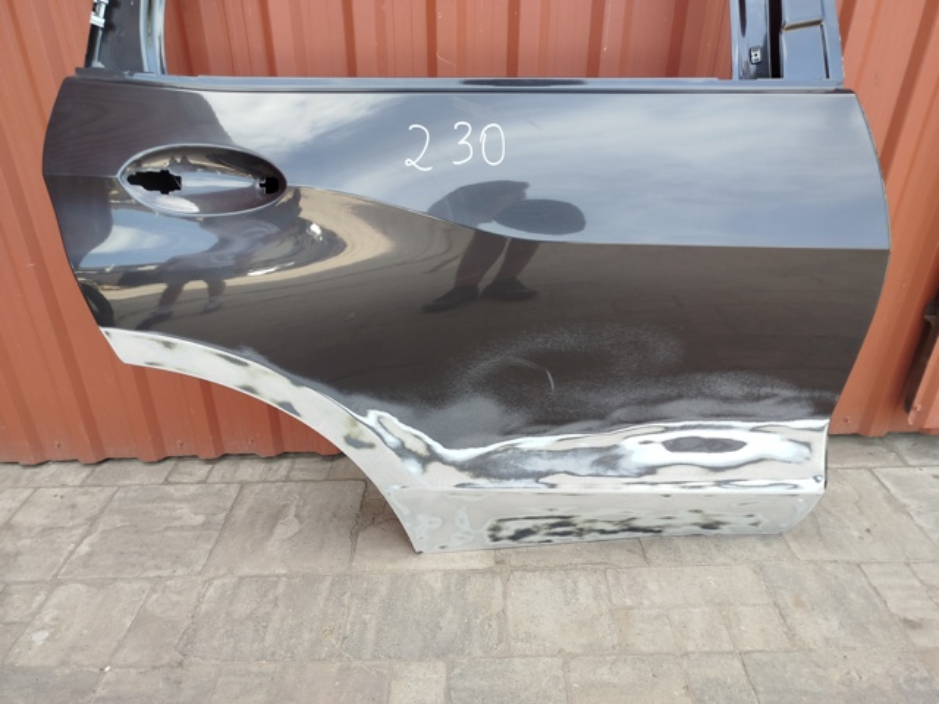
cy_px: 352
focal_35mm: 24
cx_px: 470
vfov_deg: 56.8
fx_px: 651
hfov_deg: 71.6
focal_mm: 5.31
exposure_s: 1/100
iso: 64
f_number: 1.7
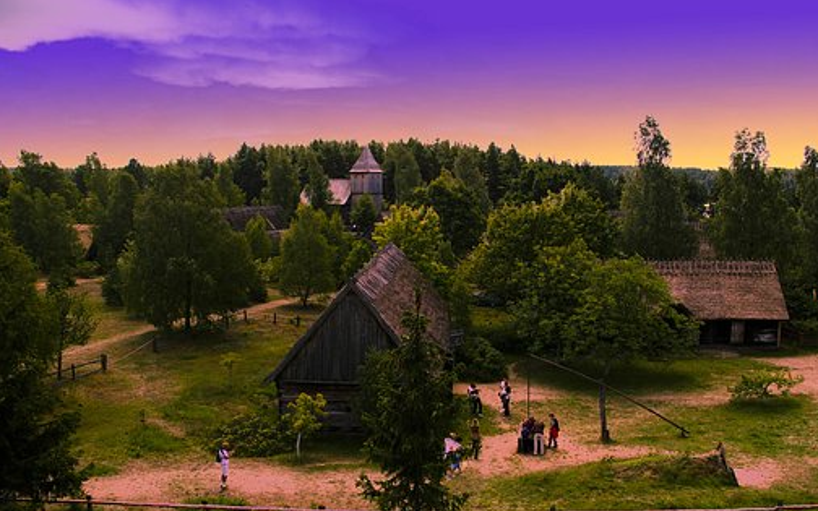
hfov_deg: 61.2
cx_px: 414
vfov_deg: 40.6
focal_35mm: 31
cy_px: 273
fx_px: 691
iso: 200
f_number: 6.7
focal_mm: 20
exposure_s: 1/125
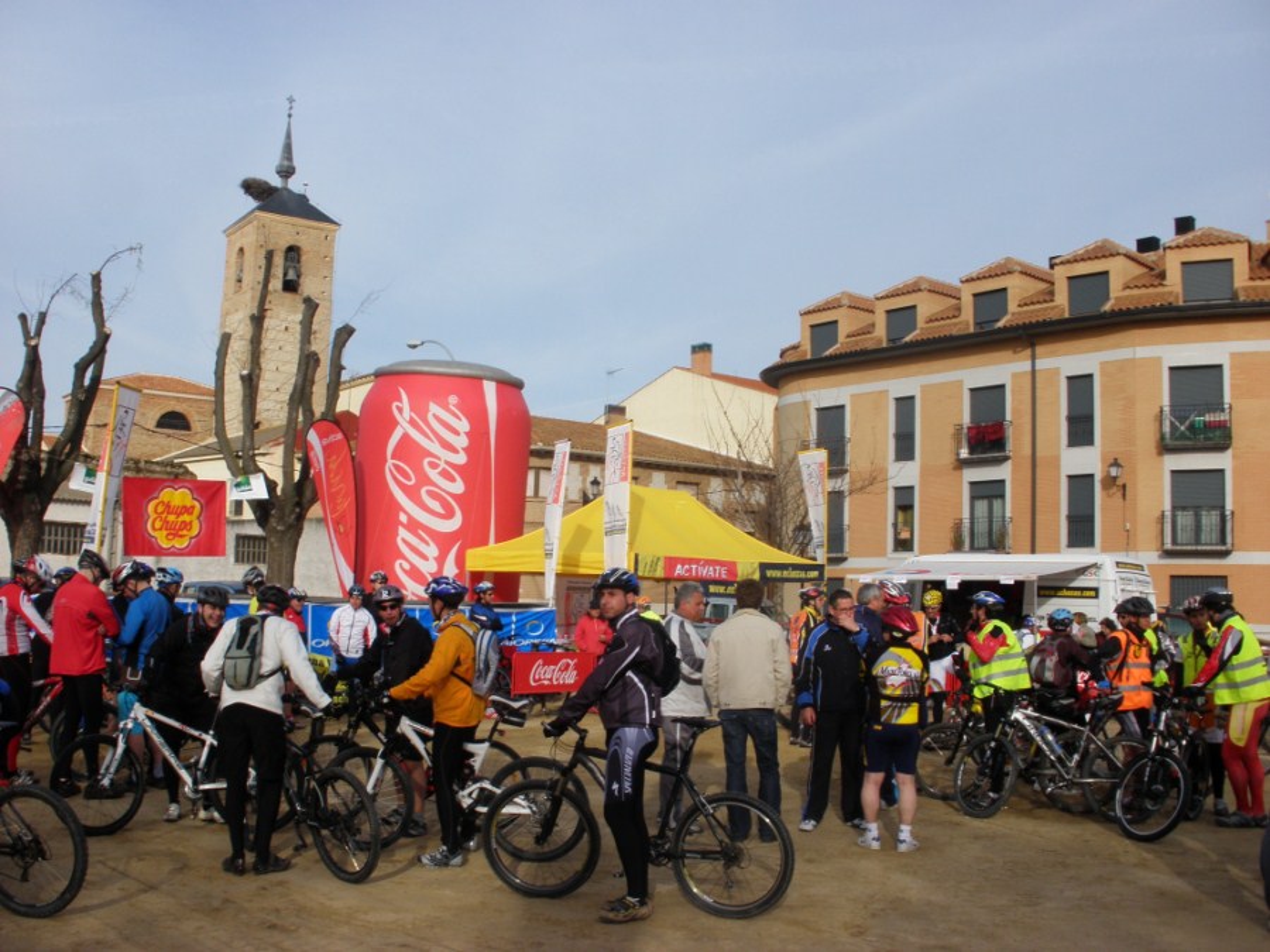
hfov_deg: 51.4
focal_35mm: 36
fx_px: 1321
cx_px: 635
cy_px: 476
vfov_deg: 39.7
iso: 64
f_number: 5.6
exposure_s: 1/250
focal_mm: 6.3
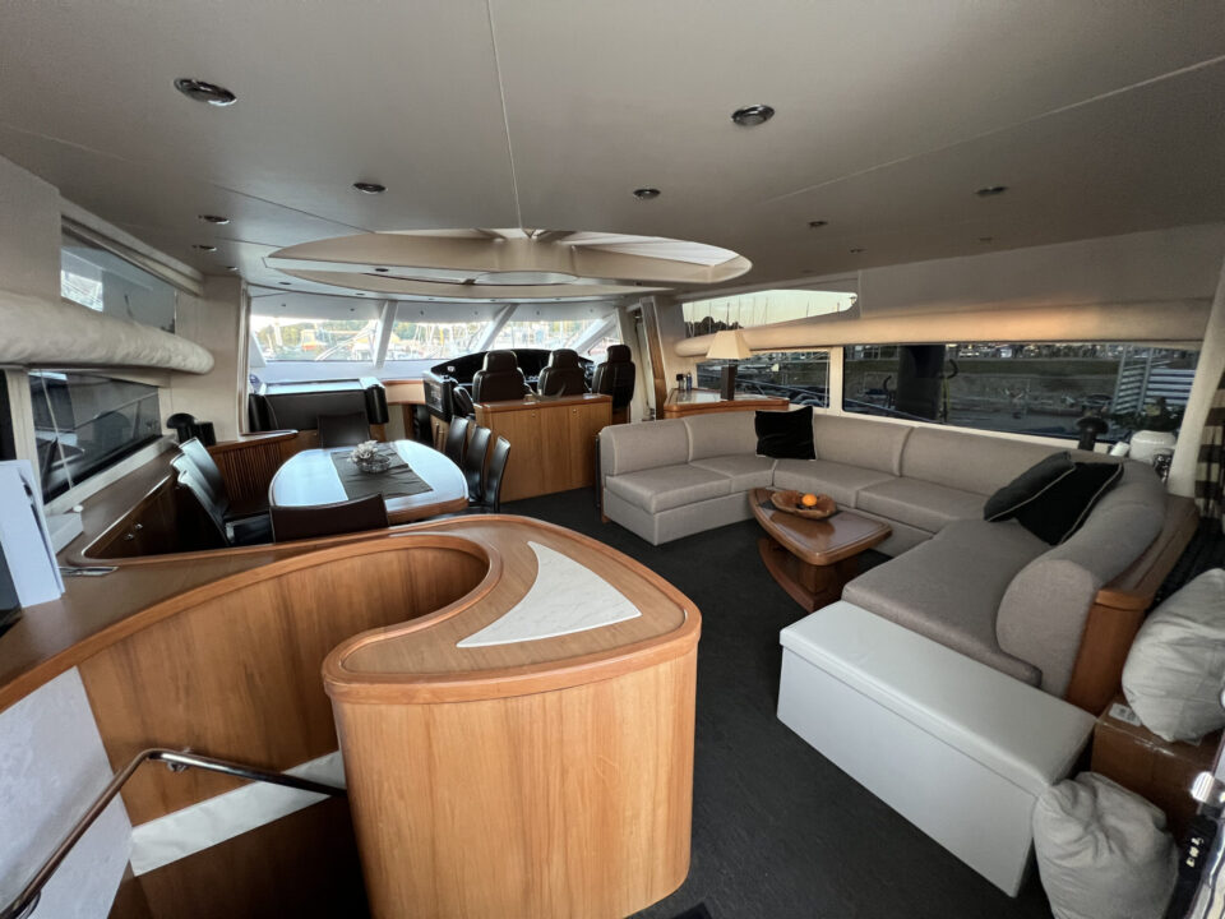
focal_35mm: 13
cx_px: 612
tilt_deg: -13.1
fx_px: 460
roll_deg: +1.4
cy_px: 460
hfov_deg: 106.2
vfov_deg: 89.9
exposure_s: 1/60
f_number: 1.8
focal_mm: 1.57
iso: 320
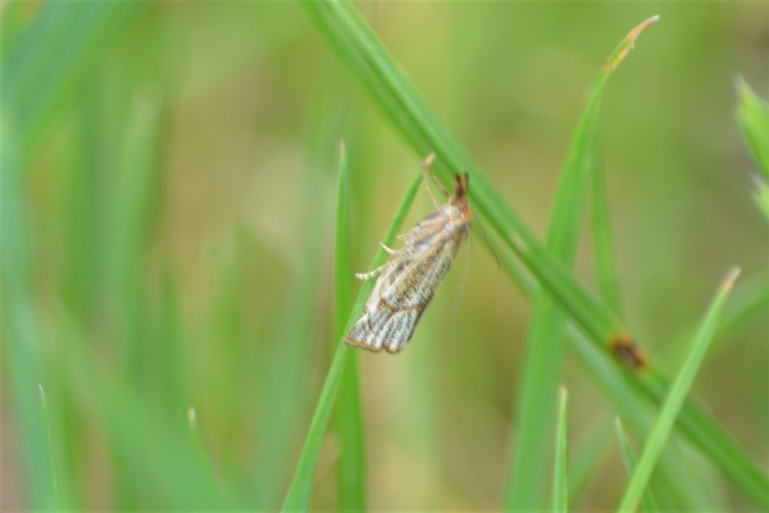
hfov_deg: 4.6
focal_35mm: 450
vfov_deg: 3.1
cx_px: 384
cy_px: 256
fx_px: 9612
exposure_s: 1/125
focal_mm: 300
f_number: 8
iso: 320
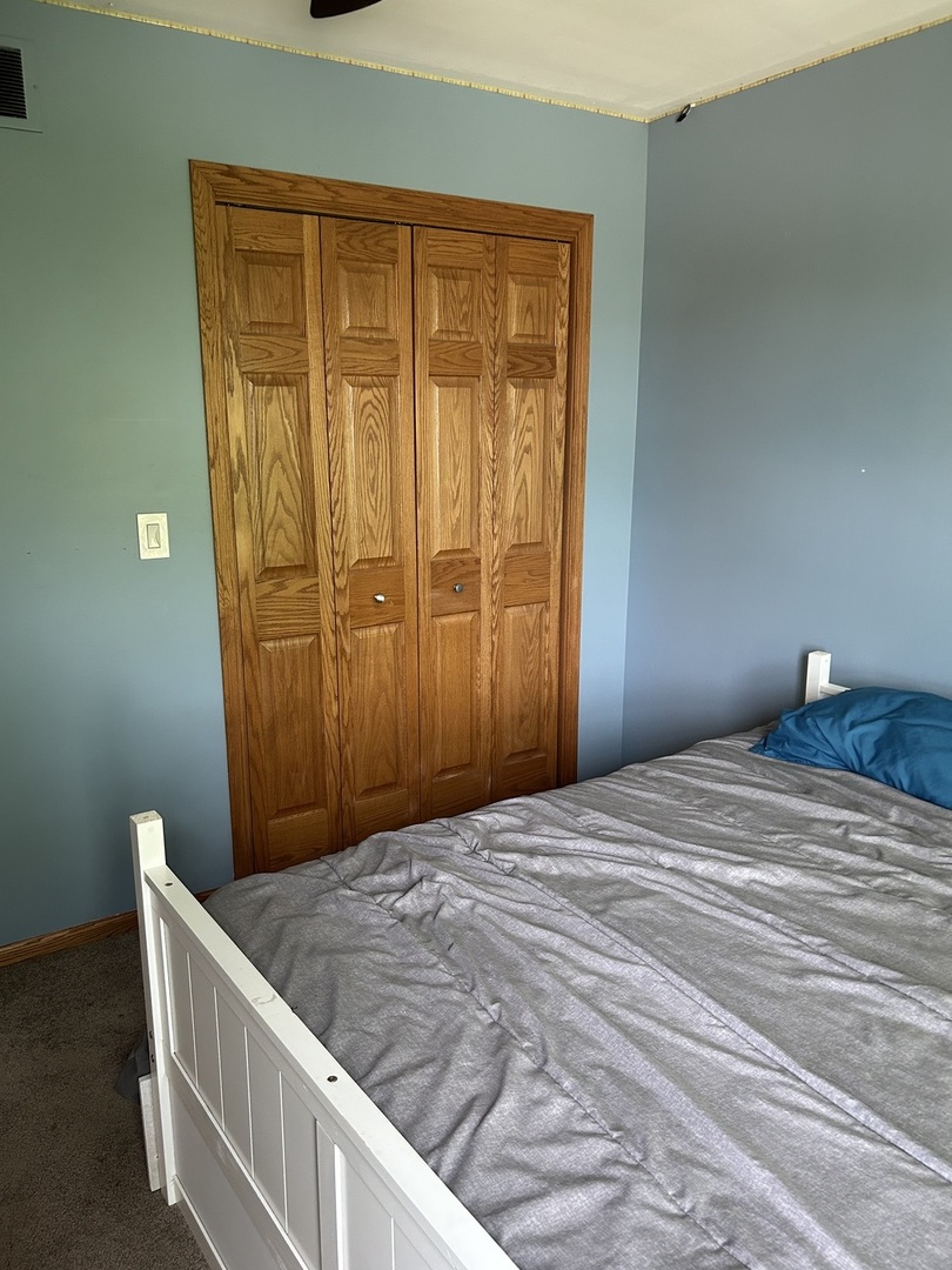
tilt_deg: -15.0
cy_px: 635
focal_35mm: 26
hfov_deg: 53.1
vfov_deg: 67.3
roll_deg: -2.2
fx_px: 953
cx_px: 476
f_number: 1.5
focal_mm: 5.7
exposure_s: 1/60
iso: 200
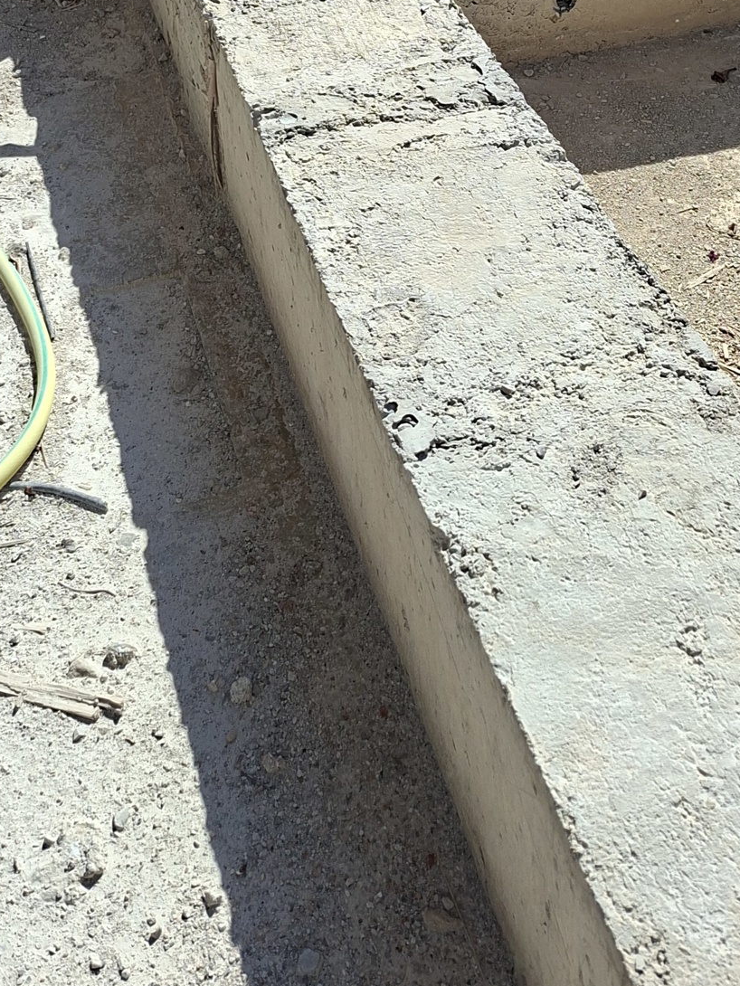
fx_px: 1539
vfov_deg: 31.2
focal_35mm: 54
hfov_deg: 27.0
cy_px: -122
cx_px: 337
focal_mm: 5.54
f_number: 1.8
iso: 50
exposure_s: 1/2141
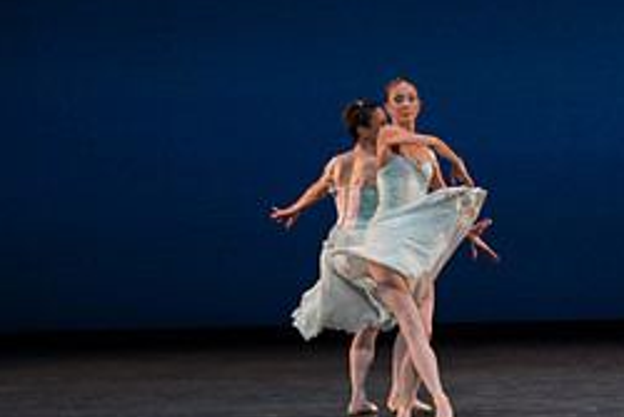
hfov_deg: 6.7
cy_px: 61
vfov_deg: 4.5
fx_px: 5342
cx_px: 701
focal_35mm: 308
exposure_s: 1/500
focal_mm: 133
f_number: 8
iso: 3200
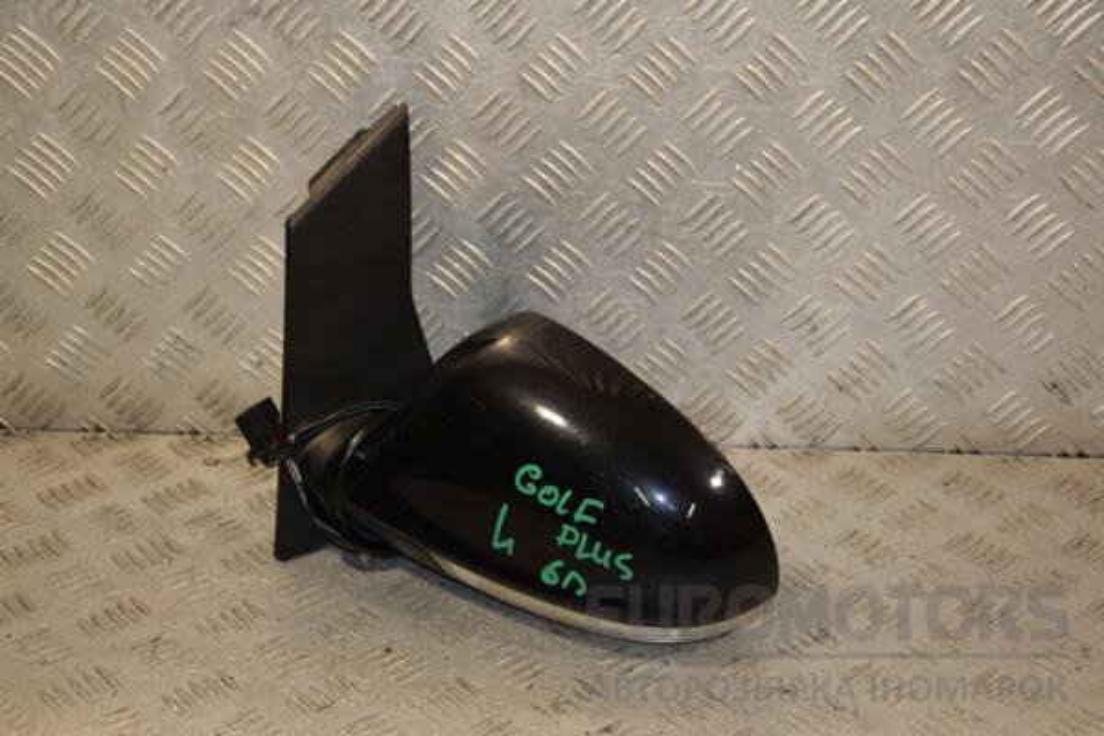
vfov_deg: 21.6
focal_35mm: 63
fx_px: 1932
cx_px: 552
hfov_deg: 31.9
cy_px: 368
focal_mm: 42
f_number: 5.6
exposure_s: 1/200
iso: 800
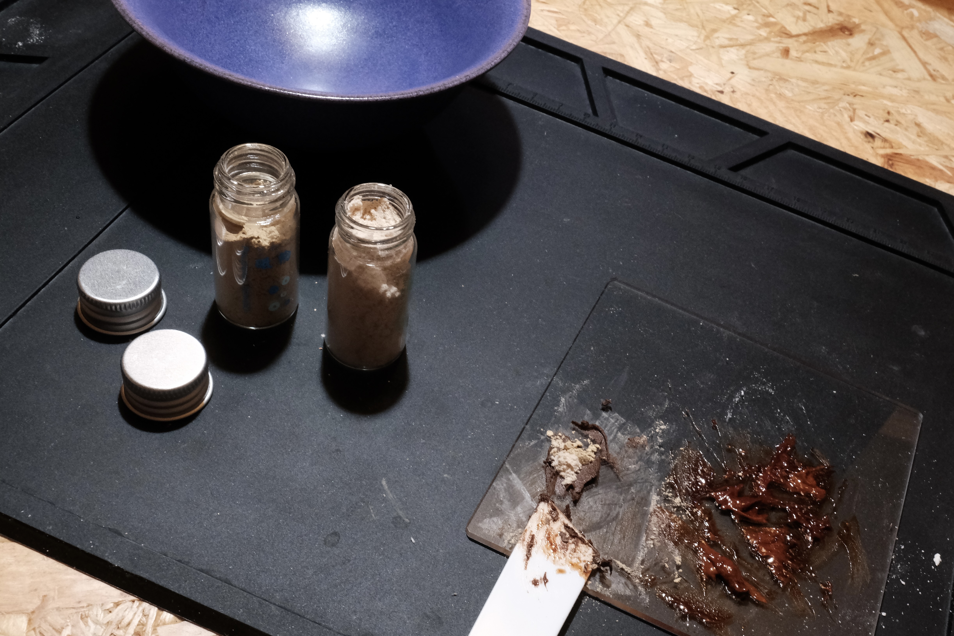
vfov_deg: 42.3
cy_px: 318
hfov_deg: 60.3
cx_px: 477
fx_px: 821
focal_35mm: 31
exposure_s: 1/28
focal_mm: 20.6
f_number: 18
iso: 2500
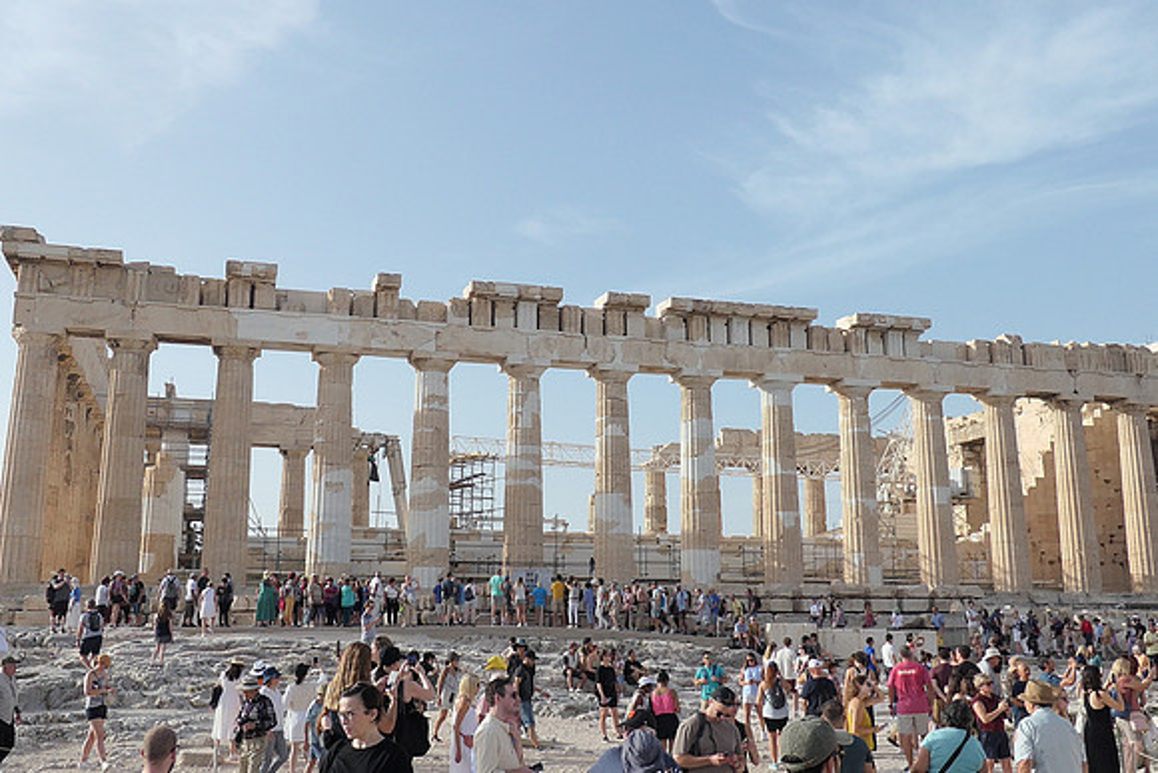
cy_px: 386
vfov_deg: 36.9
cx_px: 579
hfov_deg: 53.1
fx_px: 1158
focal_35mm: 36
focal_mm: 8.8
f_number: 3.3
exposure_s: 1/1600
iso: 200
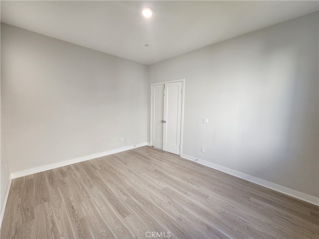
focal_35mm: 13
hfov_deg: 106.2
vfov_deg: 89.9
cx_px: 160
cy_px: 120
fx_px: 120
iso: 100
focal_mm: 2.2
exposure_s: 1/60
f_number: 2.2
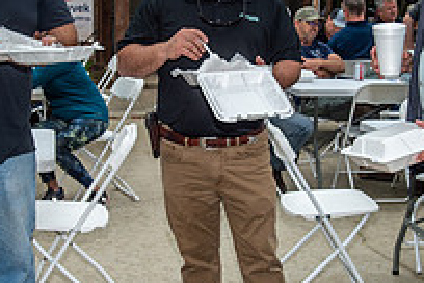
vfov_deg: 18.4
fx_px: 871
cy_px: 114
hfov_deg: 27.3
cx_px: 206
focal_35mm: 74
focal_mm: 26
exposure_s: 1/800
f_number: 5.6
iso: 400
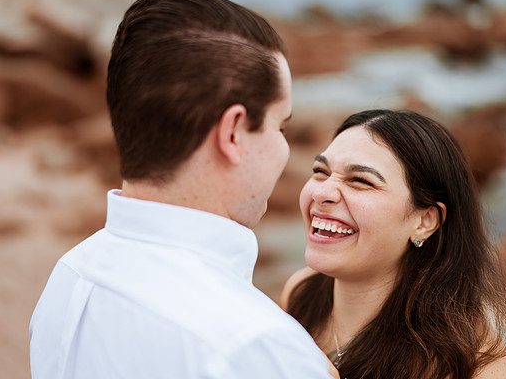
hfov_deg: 30.2
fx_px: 935
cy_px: 188
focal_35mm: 64
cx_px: 289
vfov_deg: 22.9
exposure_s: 1/640
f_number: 1.4
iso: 125
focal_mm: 58
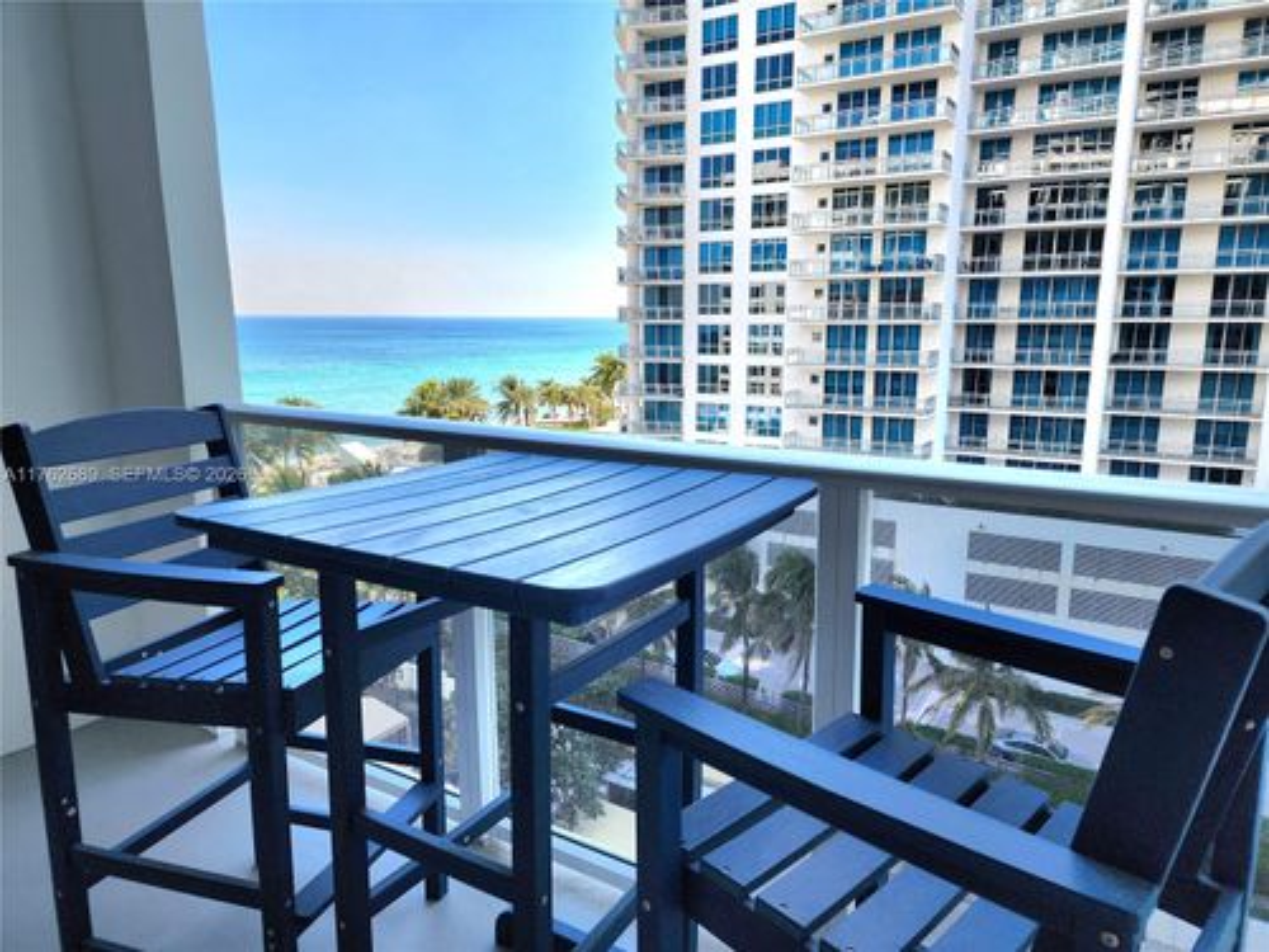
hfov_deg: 73.9
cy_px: 476
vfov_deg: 58.9
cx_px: 634
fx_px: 843
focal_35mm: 23
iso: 12
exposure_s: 1/323
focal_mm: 6.4
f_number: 1.8
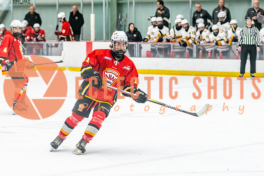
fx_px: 1101
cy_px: 90
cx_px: 124
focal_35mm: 150
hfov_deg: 13.7
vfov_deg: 9.1
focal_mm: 90
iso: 3200
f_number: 2.8
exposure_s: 1/800
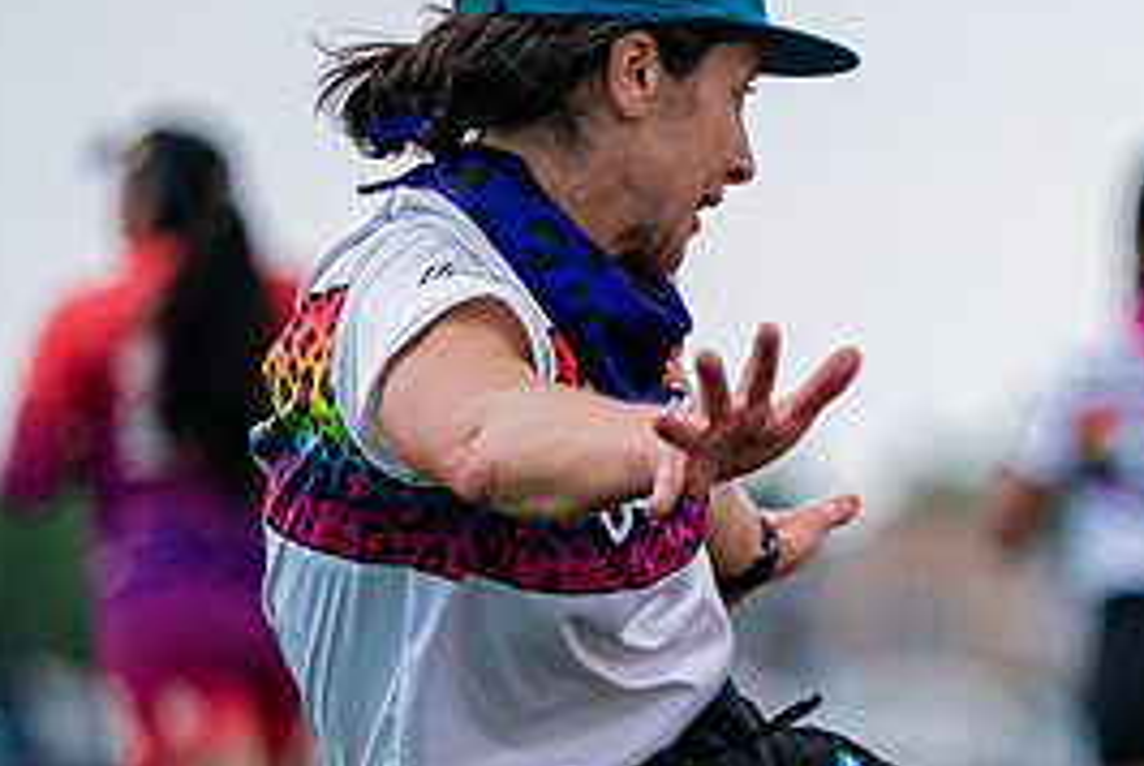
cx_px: 1545
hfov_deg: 3.3
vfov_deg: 2.2
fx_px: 19978
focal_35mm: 628
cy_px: 616
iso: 400
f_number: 2.8
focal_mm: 200
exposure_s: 1/4000
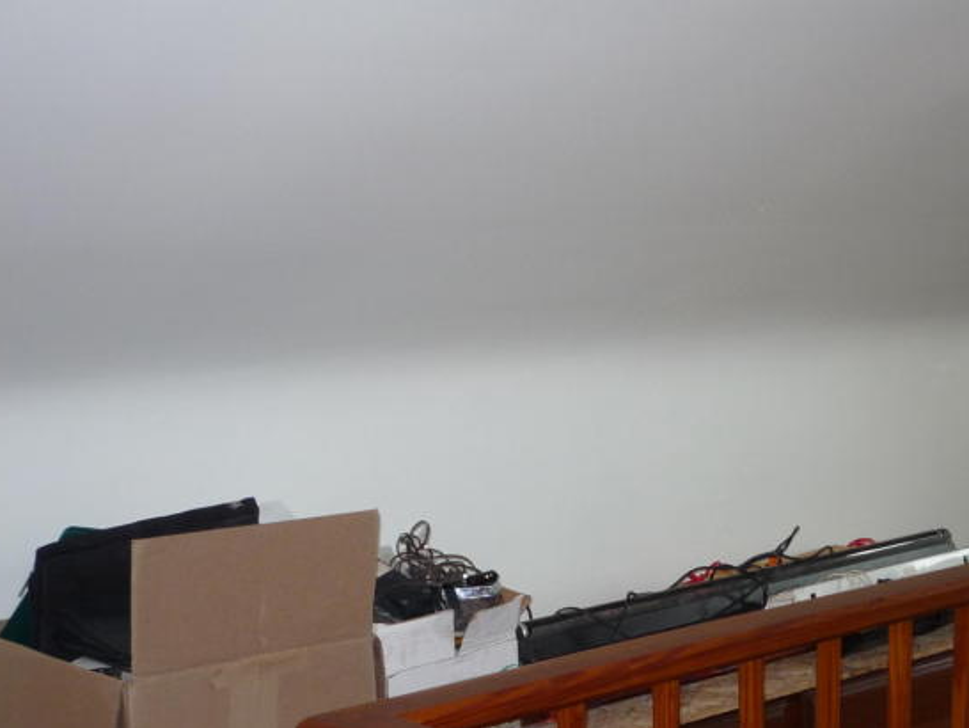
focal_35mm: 60
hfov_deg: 31.8
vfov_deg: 24.0
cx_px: 690
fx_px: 1680
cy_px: 595
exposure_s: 1/30
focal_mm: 5.2
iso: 125
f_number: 3.3
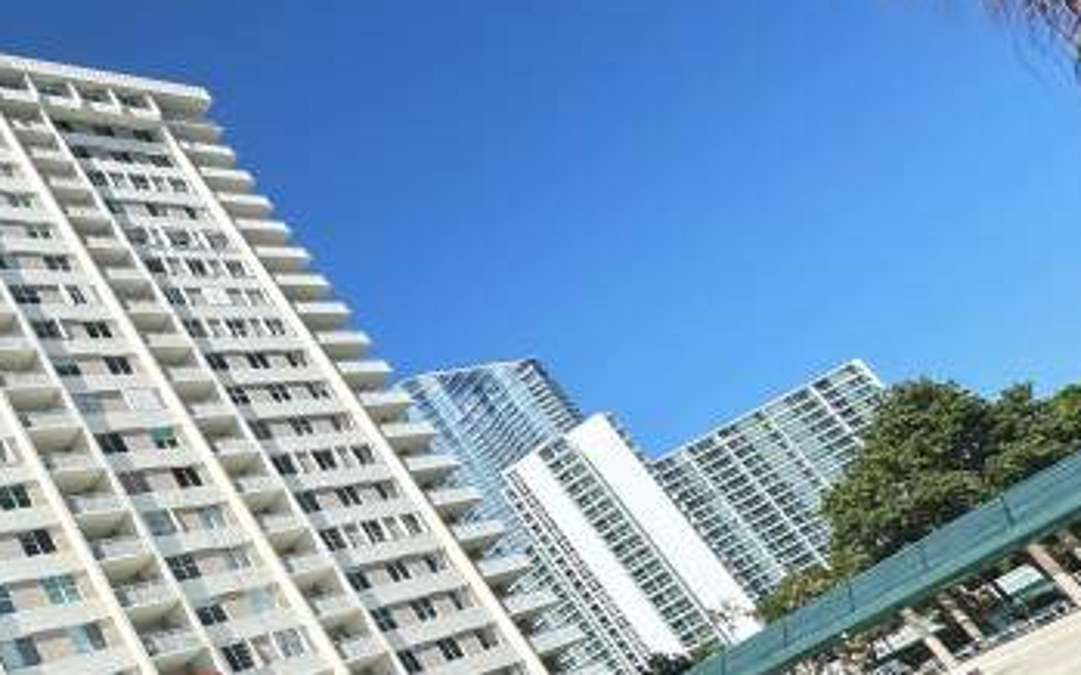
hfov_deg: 48.3
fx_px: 1002
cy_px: 694
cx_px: 37
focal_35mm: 34
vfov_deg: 33.7
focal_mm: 2.22
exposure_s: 1/1126
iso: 50
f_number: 2.2
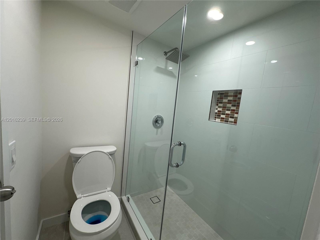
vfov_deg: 85.7
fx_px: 129
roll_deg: -6.0
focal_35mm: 14
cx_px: 160
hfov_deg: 102.1
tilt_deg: -7.2
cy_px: 120
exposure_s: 1/120
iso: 100
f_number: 2.2
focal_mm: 2.22
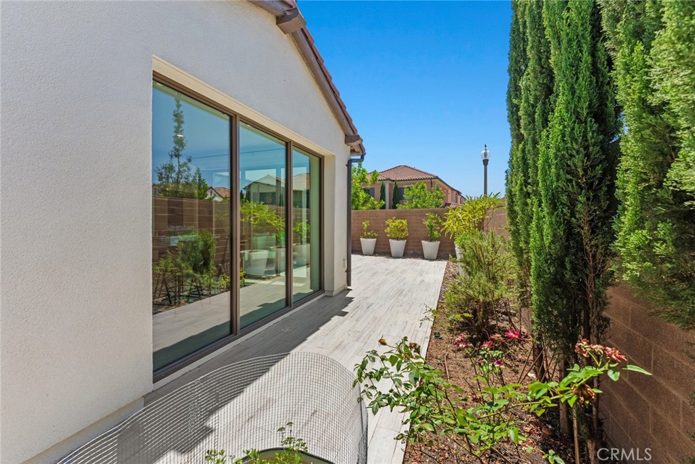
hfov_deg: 104.2
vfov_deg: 81.2
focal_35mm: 14
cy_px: 232
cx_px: 348
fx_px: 270
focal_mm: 14
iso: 320
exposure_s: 1/250
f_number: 6.3
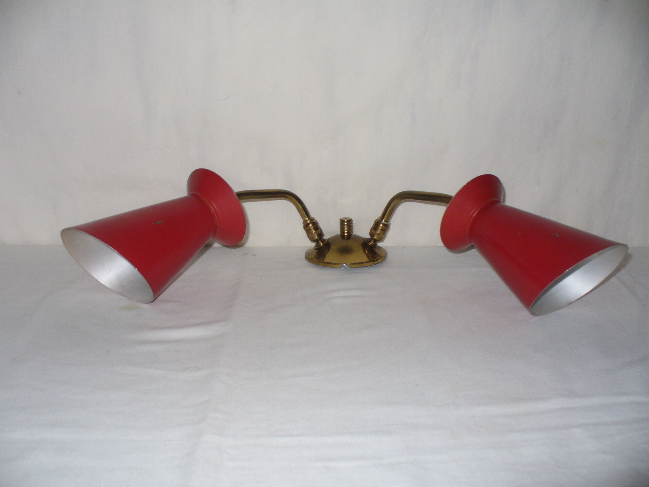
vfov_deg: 38.7
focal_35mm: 37
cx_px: 324
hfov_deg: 50.1
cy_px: 244
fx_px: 694
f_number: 2.8
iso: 100
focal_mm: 6.1
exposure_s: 1/30
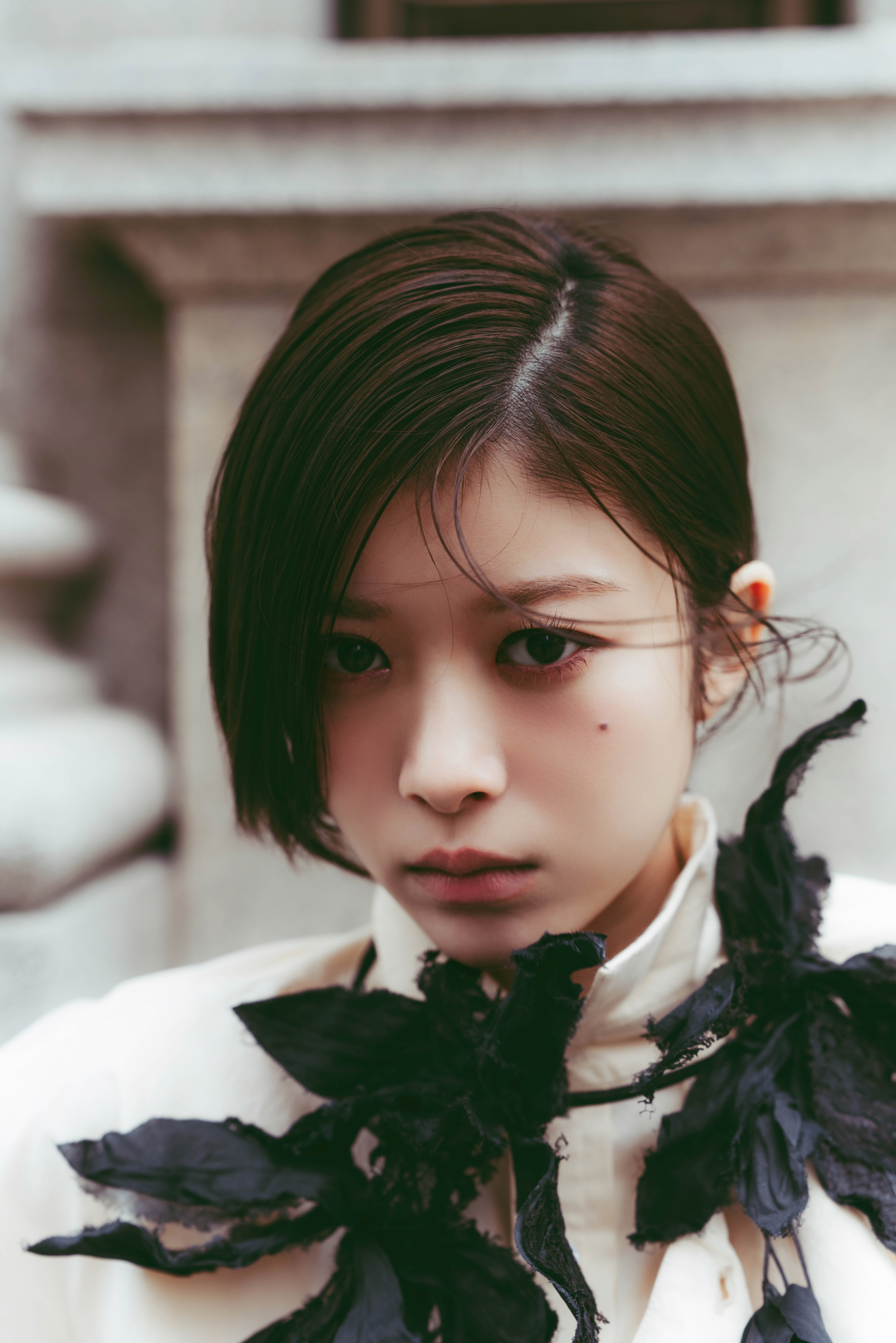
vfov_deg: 39.6
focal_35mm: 50
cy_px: 672
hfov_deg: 27.0
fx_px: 1867
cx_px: 448
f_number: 3.5
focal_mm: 50
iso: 250
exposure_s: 1/125
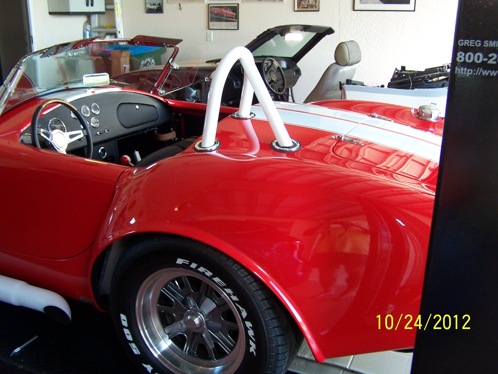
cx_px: 249
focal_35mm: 38
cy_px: 187
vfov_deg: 37.7
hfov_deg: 49.0
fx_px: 547
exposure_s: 1/30
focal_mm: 6.3
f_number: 2.8
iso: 100
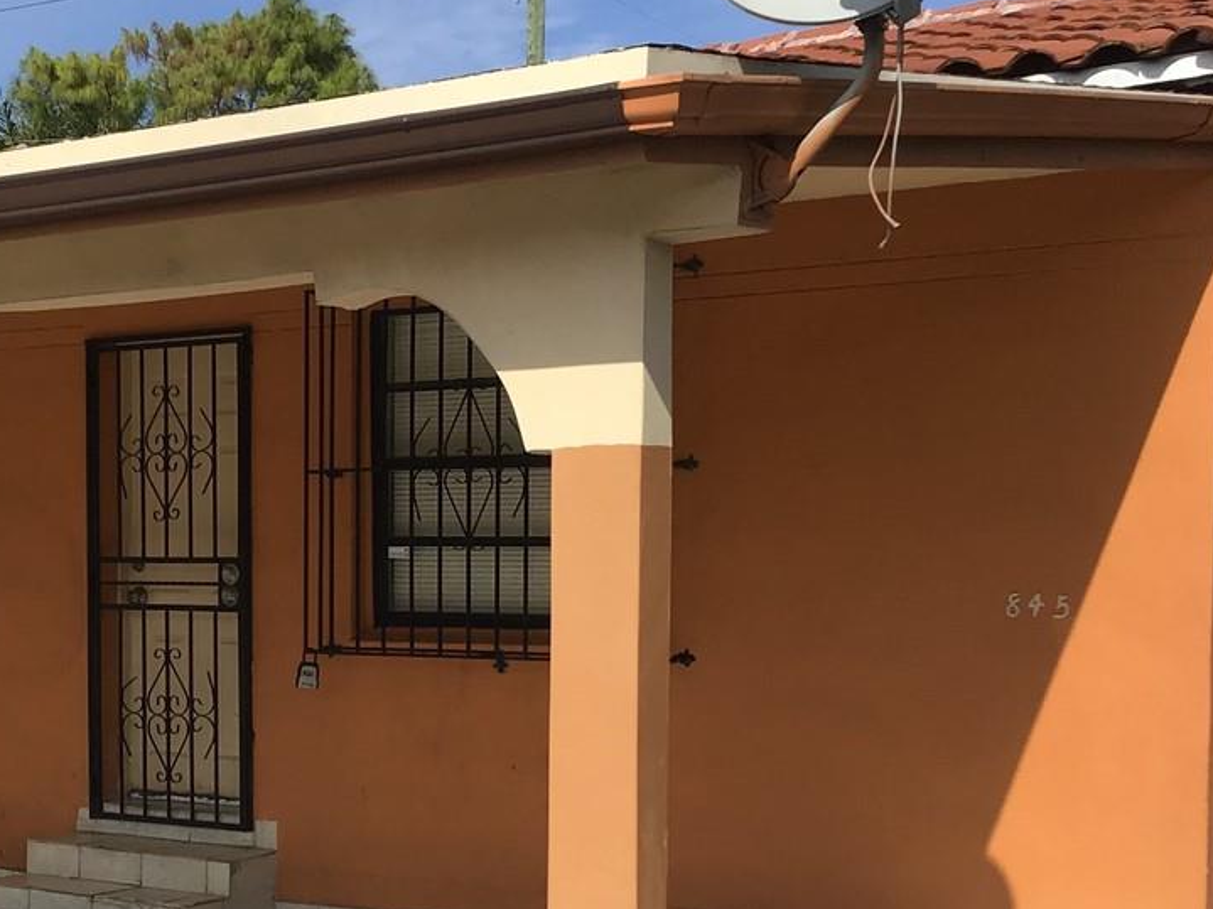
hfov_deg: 27.5
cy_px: 688
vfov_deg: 21.1
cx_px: 221
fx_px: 2417
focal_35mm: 69
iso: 25
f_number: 2.4
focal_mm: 3.3
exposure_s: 1/2037
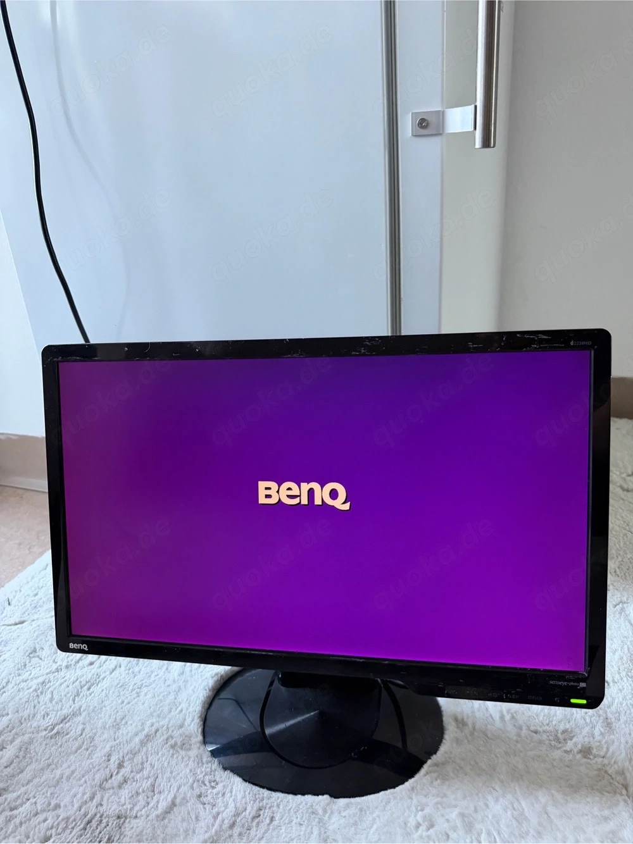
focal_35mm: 24
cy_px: 422
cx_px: 316
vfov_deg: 71.6
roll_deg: +3.9
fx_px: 585
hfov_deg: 56.8
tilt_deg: -23.0
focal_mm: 6.76
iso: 500
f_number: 1.78
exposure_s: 1/60
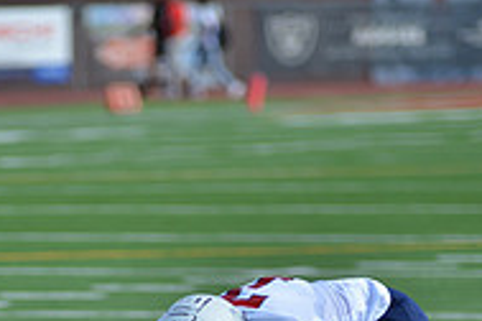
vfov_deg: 2.5
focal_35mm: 552
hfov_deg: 3.7
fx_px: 7390
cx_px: 74
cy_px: 483
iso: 110
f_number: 2.8
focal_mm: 180
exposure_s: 1/1600
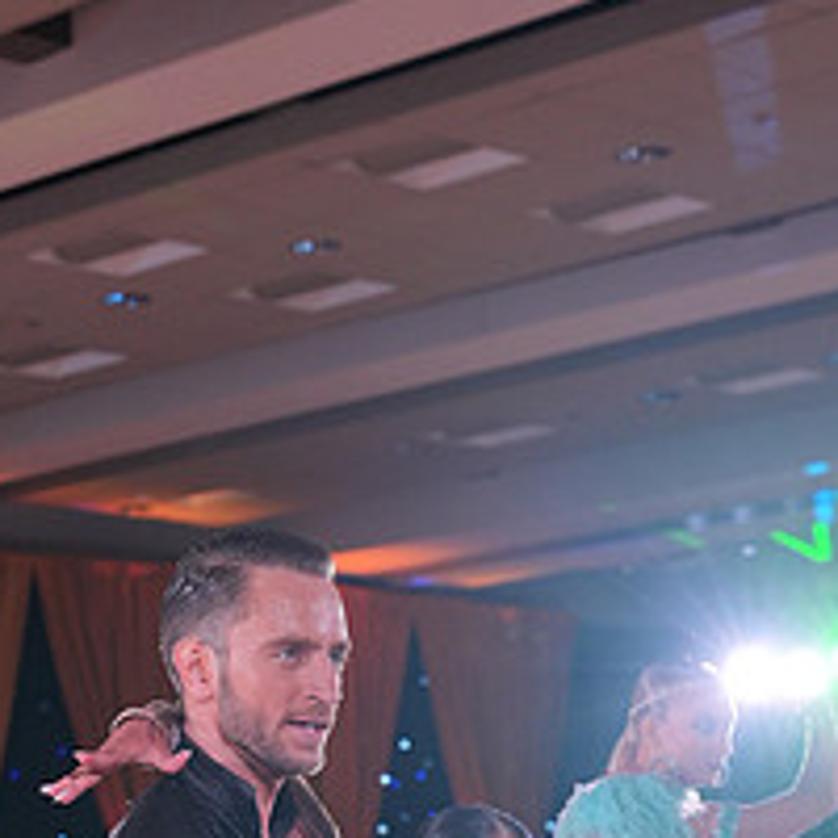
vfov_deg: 13.6
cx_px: 287
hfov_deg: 14.2
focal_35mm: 123
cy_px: 1106
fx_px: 3369
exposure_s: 1/400
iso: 1600
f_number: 4
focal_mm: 50
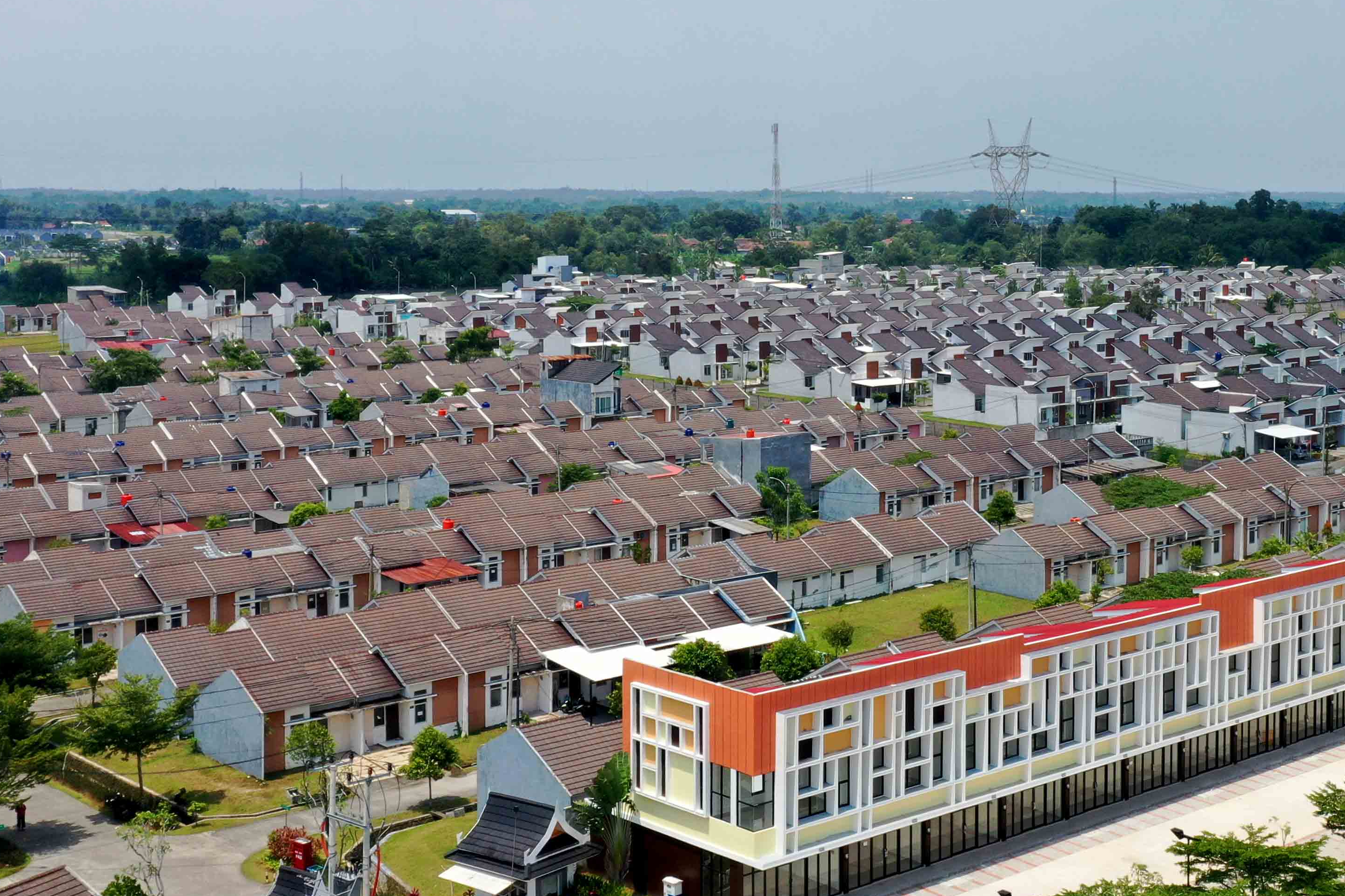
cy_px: 313
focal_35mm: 53
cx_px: 990
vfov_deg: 25.4
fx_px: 1980
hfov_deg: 36.7
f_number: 8
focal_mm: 10.26
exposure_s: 1/240
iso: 100
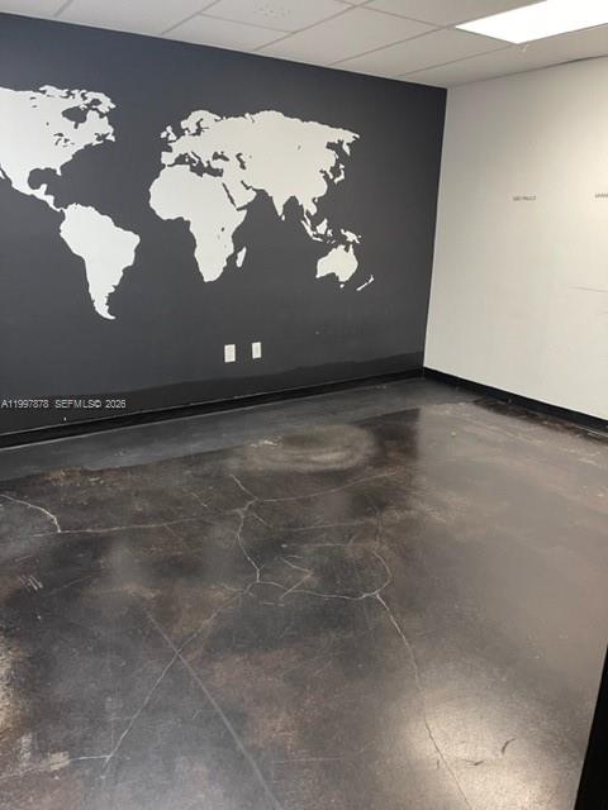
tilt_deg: -14.3
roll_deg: -2.8
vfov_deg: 67.3
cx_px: 304
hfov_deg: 53.1
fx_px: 609
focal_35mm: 26
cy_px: 405
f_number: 1.6
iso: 250
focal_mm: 5.1
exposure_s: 1/60
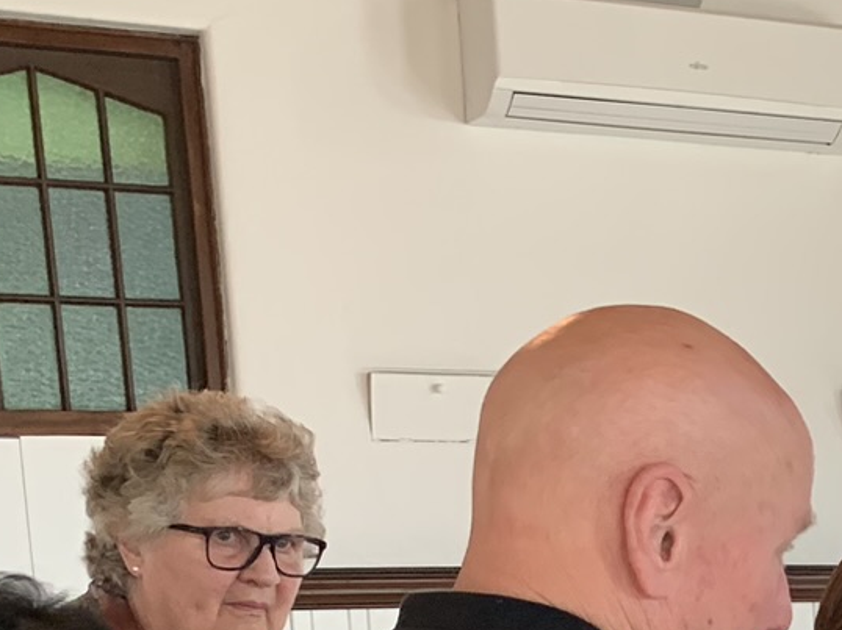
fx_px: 2407
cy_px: 1052
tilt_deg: -12.2
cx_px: 1255
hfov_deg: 17.8
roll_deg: +0.3
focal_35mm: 99
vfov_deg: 13.7
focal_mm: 4.25
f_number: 1.8
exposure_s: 1/50
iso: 125
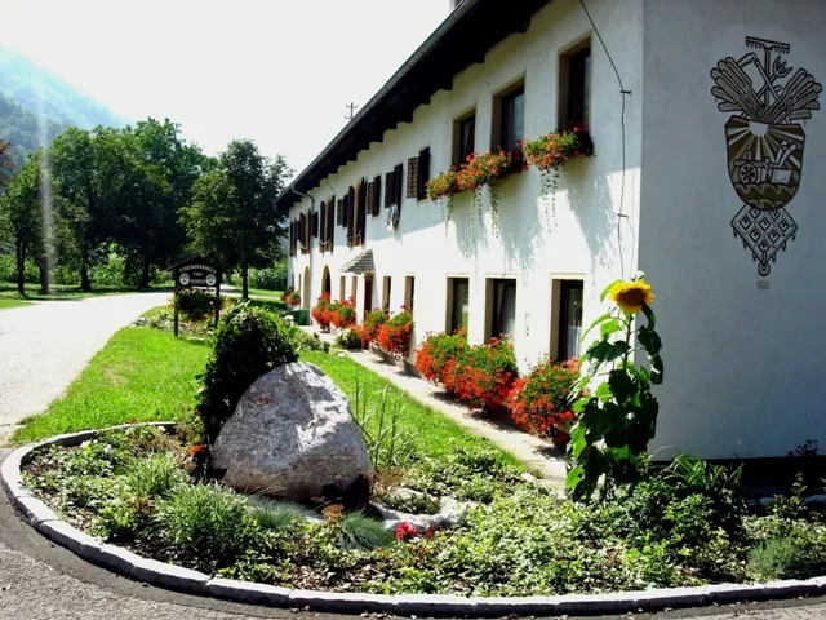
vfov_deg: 37.7
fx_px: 907
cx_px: 413
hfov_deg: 49.0
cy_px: 310
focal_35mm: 38
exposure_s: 1/470
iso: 79
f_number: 4.8
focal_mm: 7.8
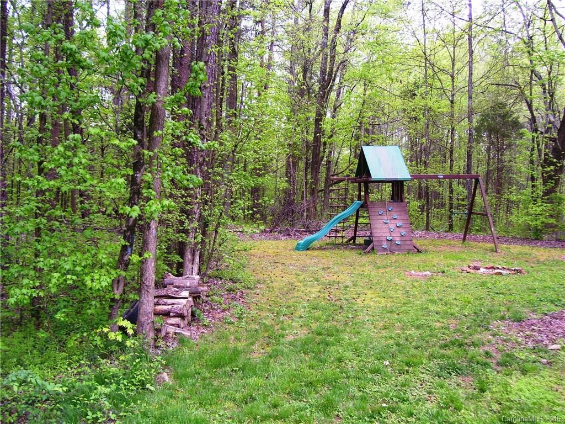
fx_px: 604
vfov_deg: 38.7
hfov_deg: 50.1
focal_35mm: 37
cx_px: 282
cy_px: 212
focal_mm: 6
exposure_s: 1/125
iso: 80
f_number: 2.7
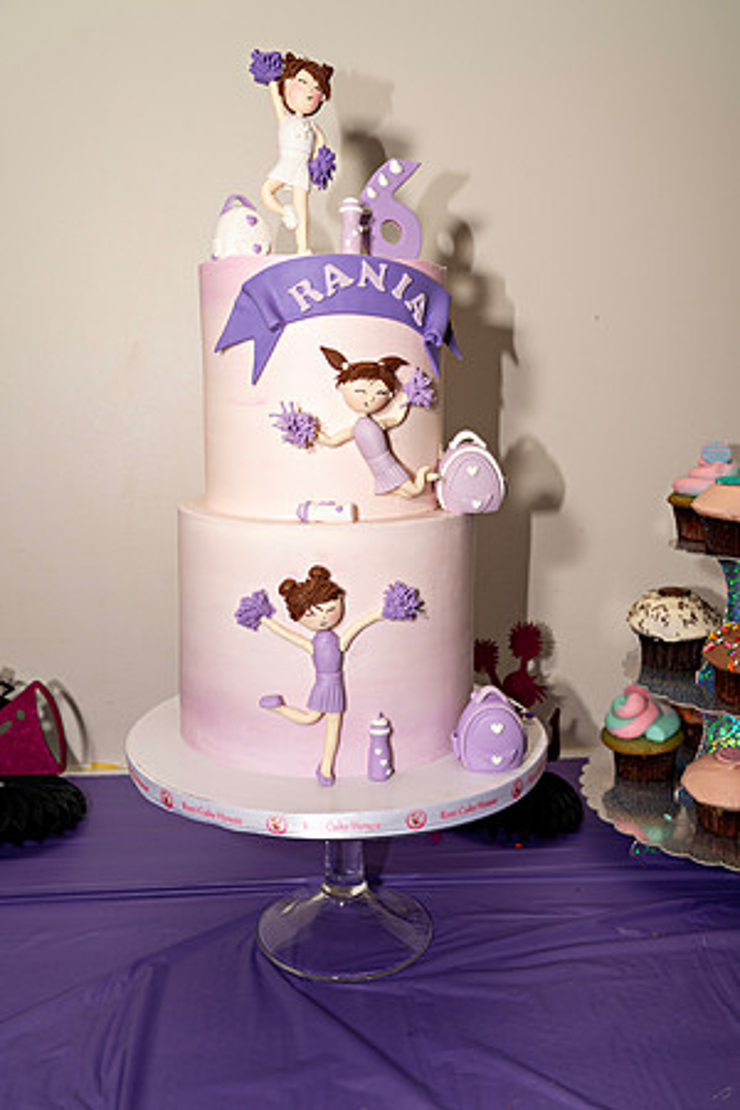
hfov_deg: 42.3
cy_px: 555
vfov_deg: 60.3
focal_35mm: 31
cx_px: 370
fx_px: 956
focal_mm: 31
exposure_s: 1/160
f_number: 5
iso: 100
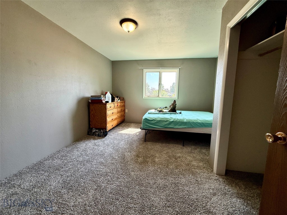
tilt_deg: -5.7
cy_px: 108
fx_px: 116
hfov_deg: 102.1
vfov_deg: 85.7
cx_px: 144
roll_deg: -1.4
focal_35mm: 14
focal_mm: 2.22
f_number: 2.2
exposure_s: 1/99
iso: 160
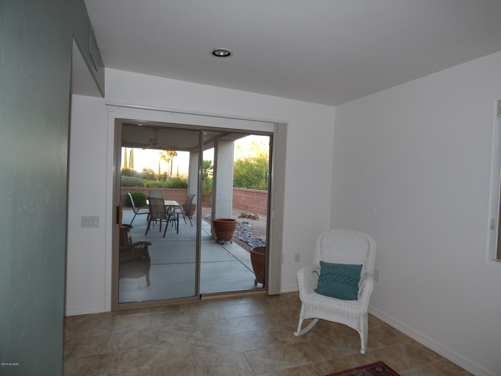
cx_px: 250
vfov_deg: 63.4
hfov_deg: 79.0
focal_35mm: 21
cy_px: 188
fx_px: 304
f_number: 2.8
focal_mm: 3.61
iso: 160
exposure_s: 1/60
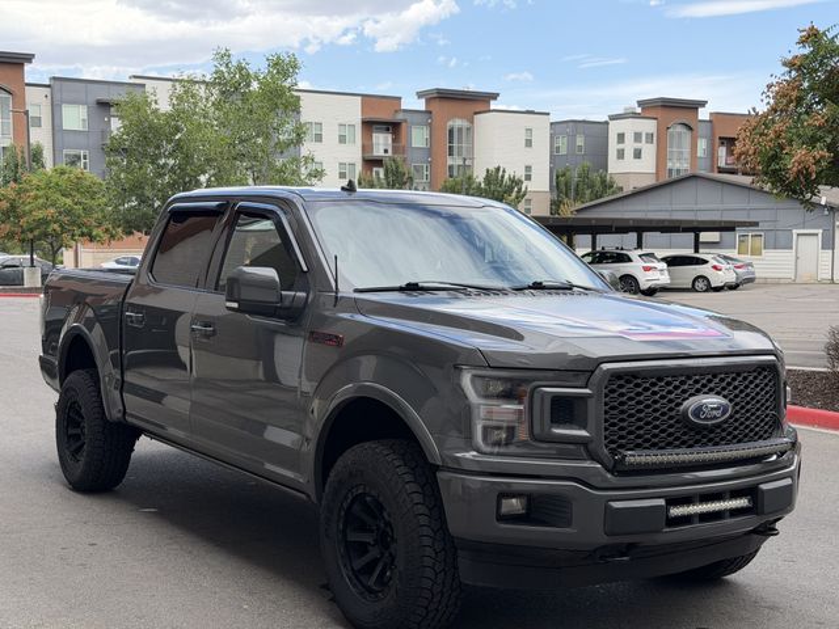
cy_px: 314
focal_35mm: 48
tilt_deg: -4.0
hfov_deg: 39.7
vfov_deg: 30.3
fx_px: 1163
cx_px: 420
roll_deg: +0.0
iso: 80
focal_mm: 6.76
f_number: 1.78
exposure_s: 1/1575
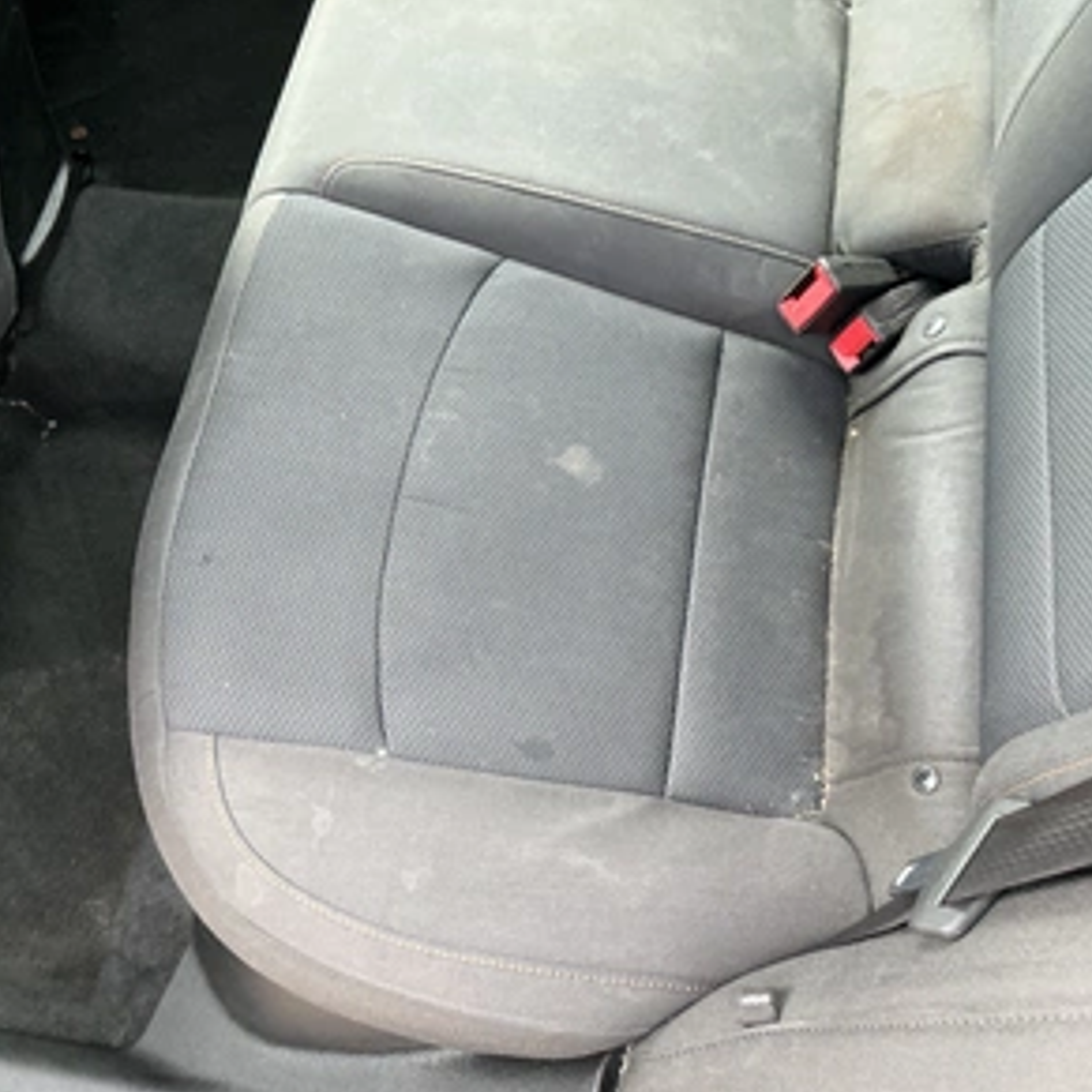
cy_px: 559
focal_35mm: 34
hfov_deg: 48.4
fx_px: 1213
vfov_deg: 48.4
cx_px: 552
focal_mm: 3
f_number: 1.8
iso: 160
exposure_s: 1/60
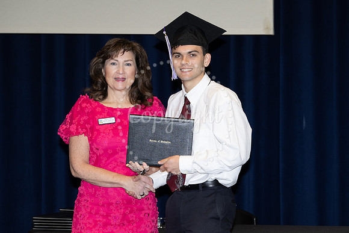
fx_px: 1321
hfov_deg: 15.0
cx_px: 196
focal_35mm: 136
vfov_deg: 10.1
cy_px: 122
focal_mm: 105
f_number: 5.6
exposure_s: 1/80
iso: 640
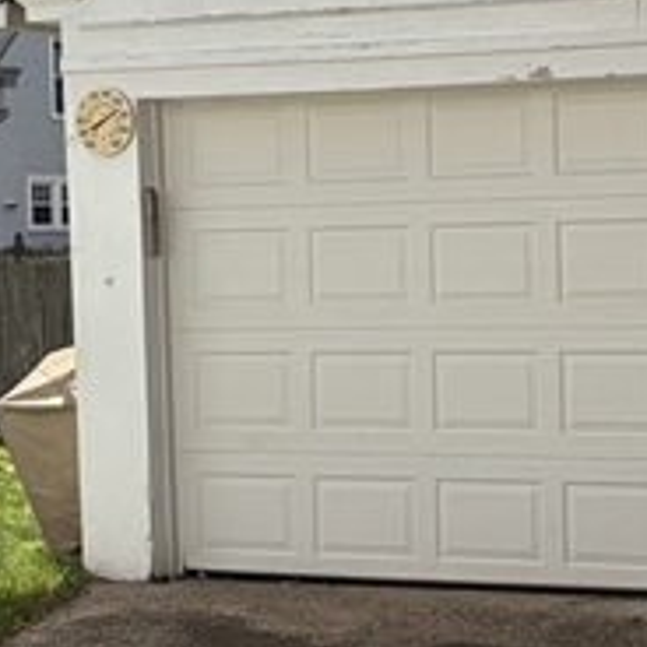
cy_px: 232
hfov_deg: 17.8
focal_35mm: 96
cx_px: 605
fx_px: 2030
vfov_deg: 18.1
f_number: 1.6
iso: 50
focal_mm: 5.96
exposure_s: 1/3279
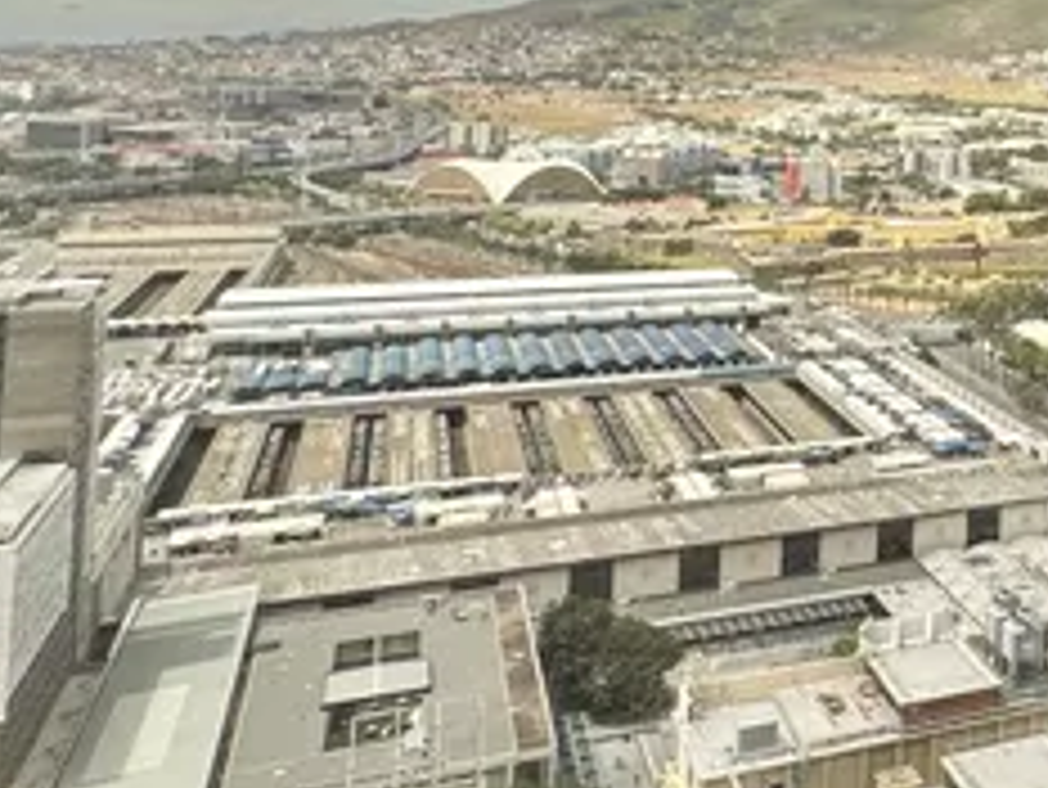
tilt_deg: +2.4
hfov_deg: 32.0
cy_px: 18
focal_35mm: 48
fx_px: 1454
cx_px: 1295
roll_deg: -1.8
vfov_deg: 28.6
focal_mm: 2.22
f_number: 2.2
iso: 50
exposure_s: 1/1034
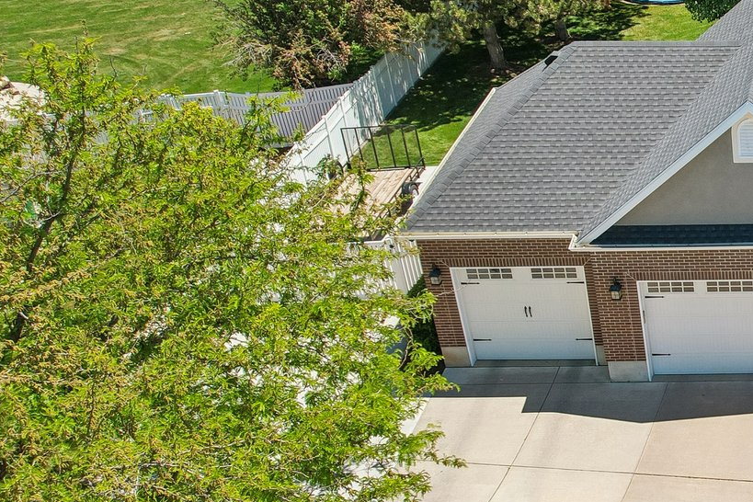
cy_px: 274
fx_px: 1150
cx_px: 890
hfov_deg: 30.9
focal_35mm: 55
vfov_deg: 24.6
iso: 100
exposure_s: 1/50
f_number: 2.8
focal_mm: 8.4
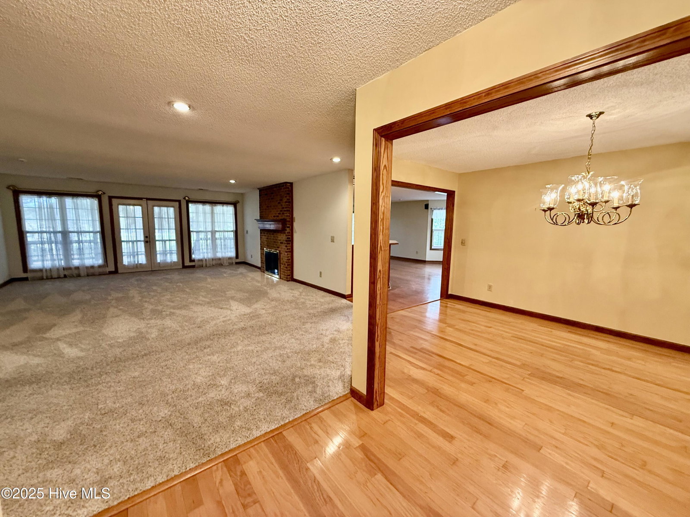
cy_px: 258
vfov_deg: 85.7
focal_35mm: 14
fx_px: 279
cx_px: 345
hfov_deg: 102.1
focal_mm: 2.22
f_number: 2.2
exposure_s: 1/60
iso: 320
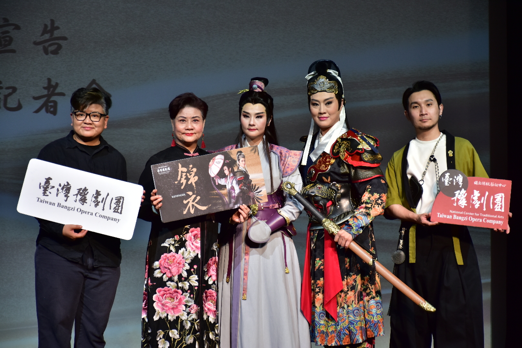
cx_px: 261
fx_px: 1848
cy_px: 174
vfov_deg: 10.8
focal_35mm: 128
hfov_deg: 16.1
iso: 280
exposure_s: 1/90
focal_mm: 85
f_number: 5.3
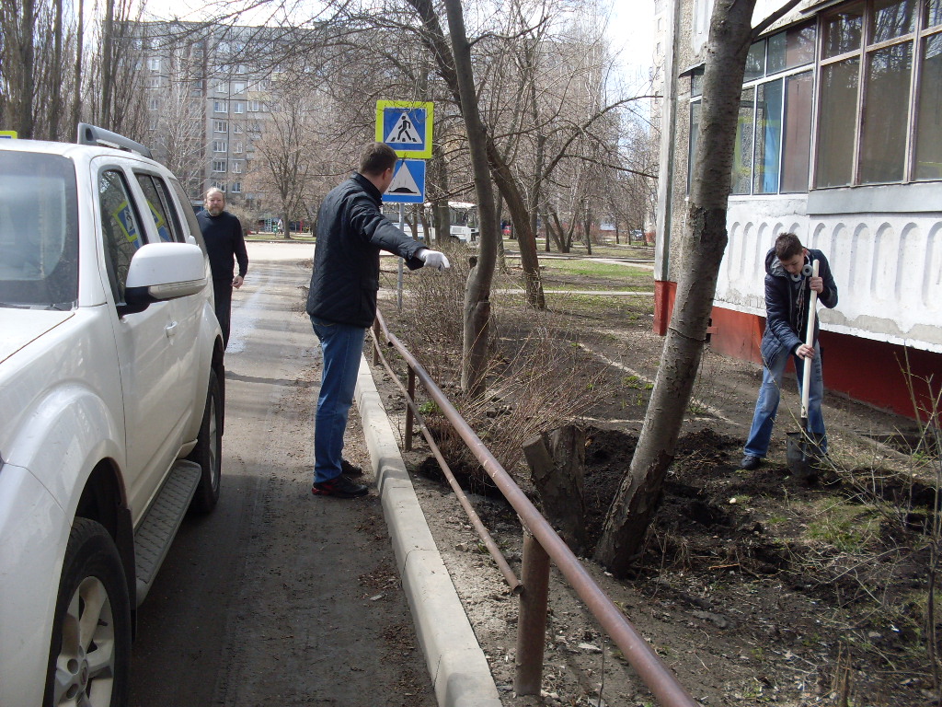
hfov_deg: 49.0
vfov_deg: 37.7
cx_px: 471
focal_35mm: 38
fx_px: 1034
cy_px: 354
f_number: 2.8
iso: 80
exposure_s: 1/350
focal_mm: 6.3
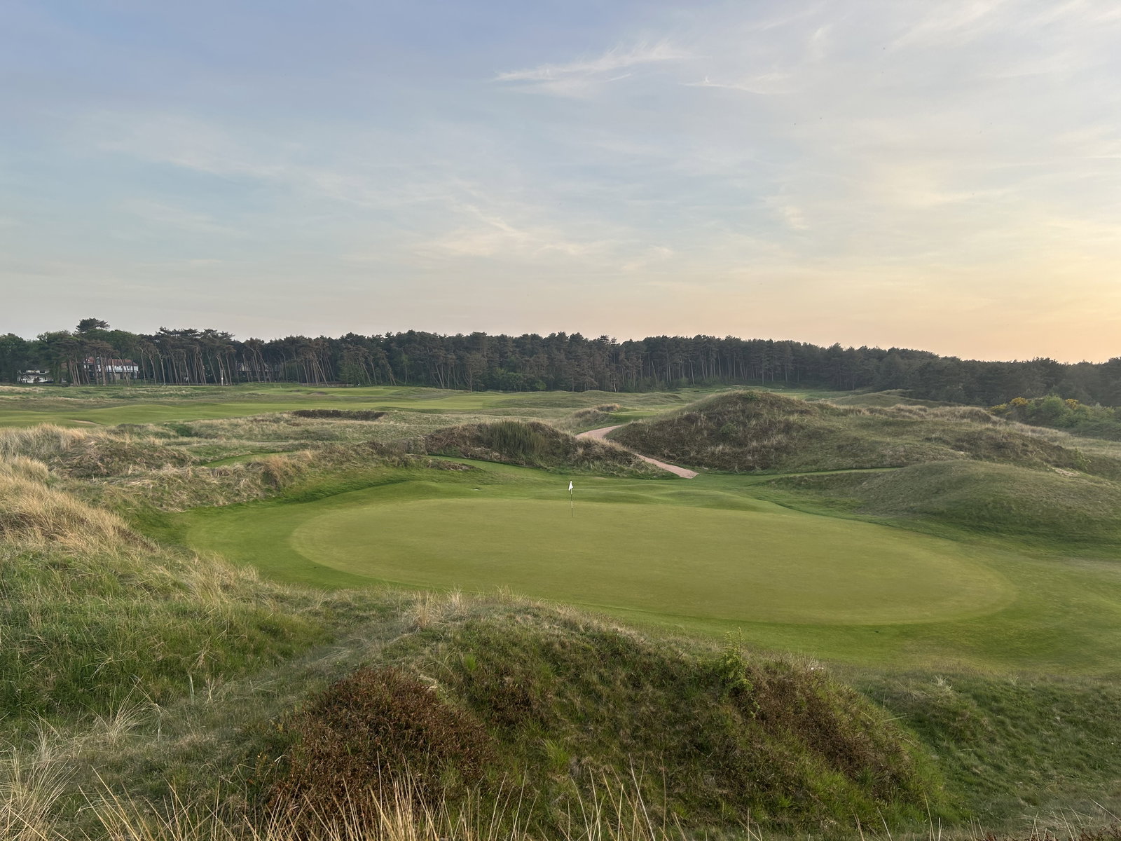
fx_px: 842
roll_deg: -1.1
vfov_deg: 53.1
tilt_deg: -3.9
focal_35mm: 26
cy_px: 420
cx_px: 560
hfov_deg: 67.3
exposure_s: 1/482
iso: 50
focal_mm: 5.7
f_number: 1.5
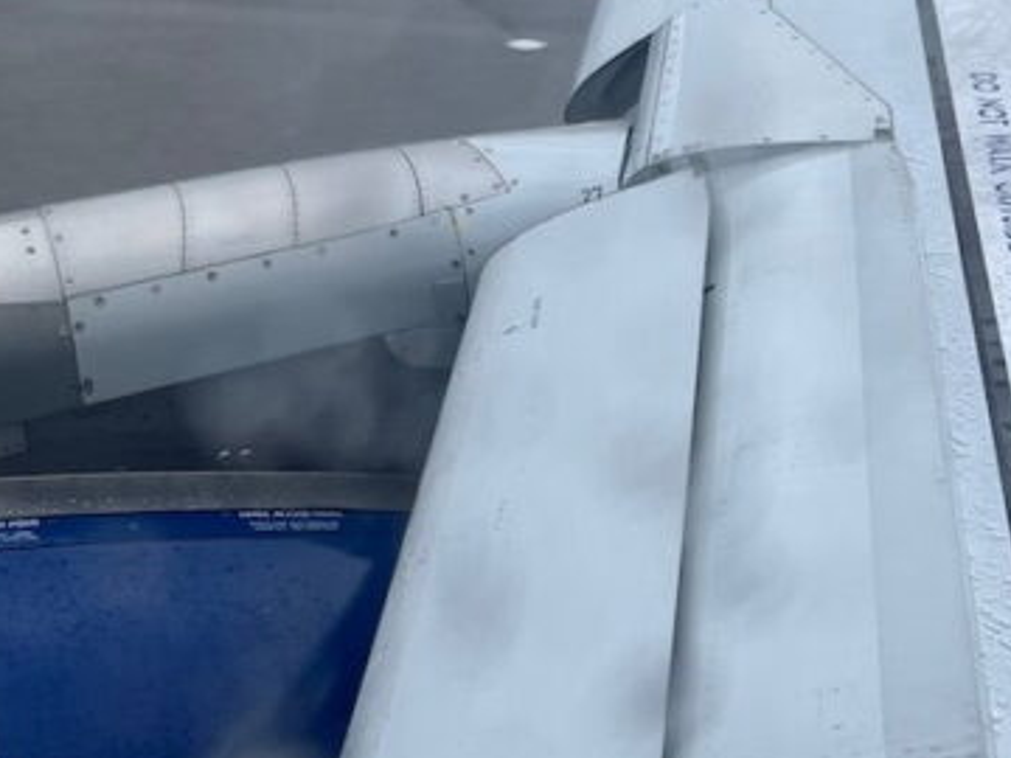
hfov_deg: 26.0
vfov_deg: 18.7
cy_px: -188
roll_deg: +1.6
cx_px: 256
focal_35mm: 74
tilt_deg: -10.4
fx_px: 2161
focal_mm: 5.7
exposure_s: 1/121
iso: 80
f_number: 1.5
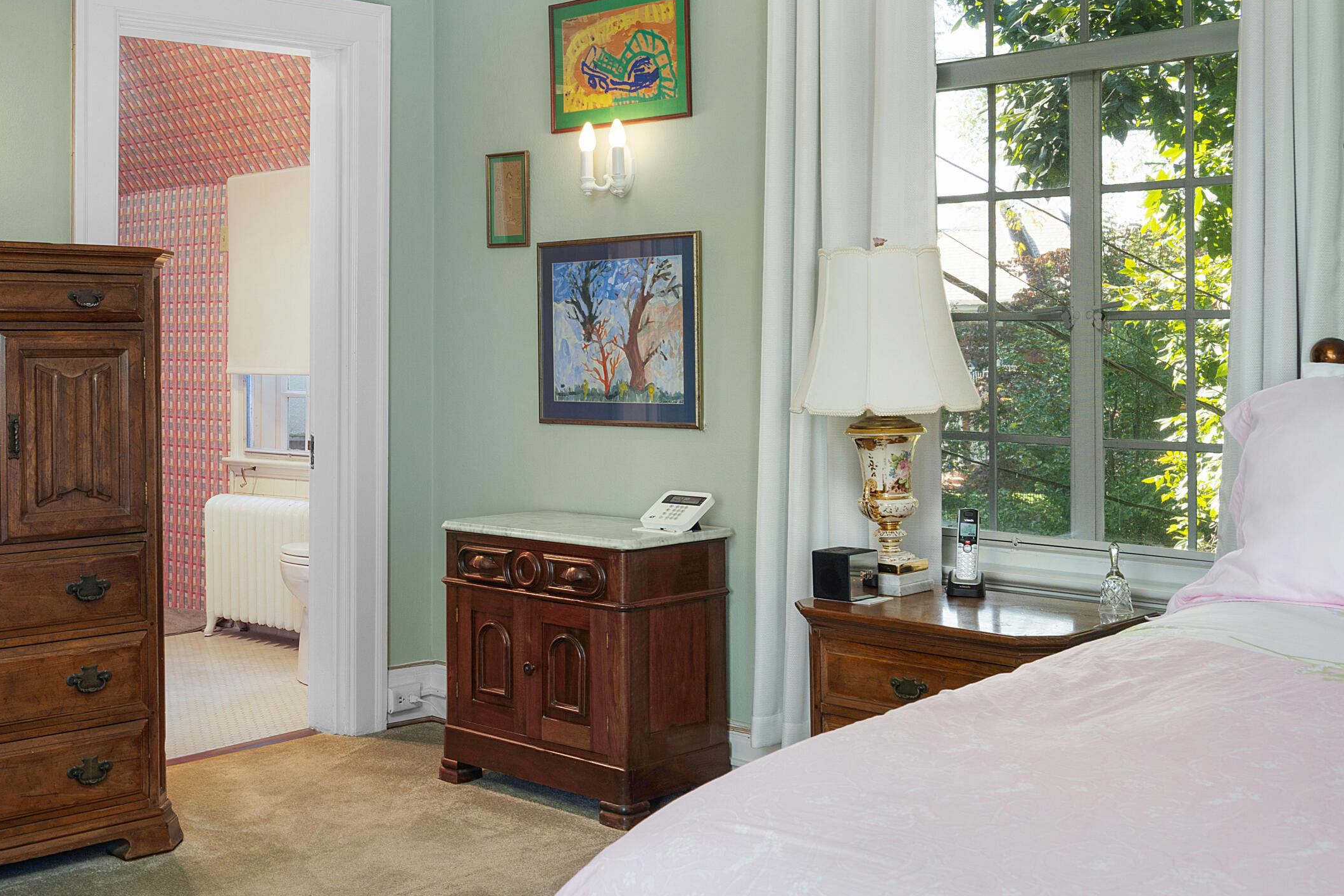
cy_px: 355
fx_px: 1531
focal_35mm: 41
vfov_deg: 32.5
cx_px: 531
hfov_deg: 47.1
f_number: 10
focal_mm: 29
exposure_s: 1/2
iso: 250
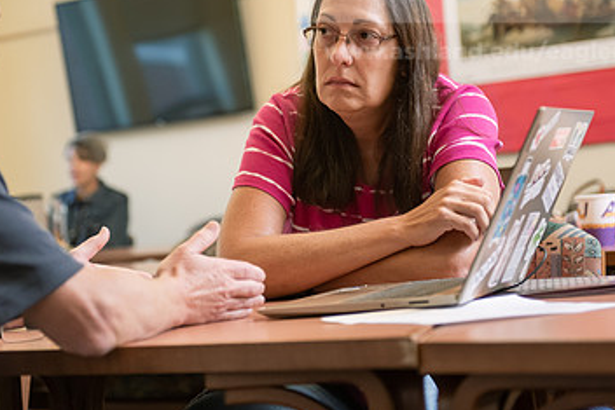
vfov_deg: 13.8
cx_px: 245
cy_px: 88
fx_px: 1692
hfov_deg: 20.6
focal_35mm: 99
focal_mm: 60
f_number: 2.8
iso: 800
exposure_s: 1/200
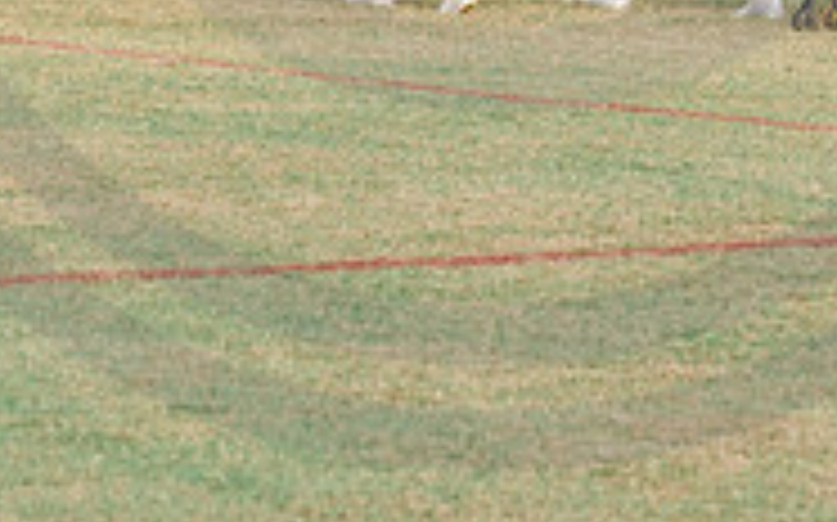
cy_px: -132
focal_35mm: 335
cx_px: 339
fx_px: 7637
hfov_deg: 6.3
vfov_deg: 3.9
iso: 250
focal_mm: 70
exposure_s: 1/400
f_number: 5
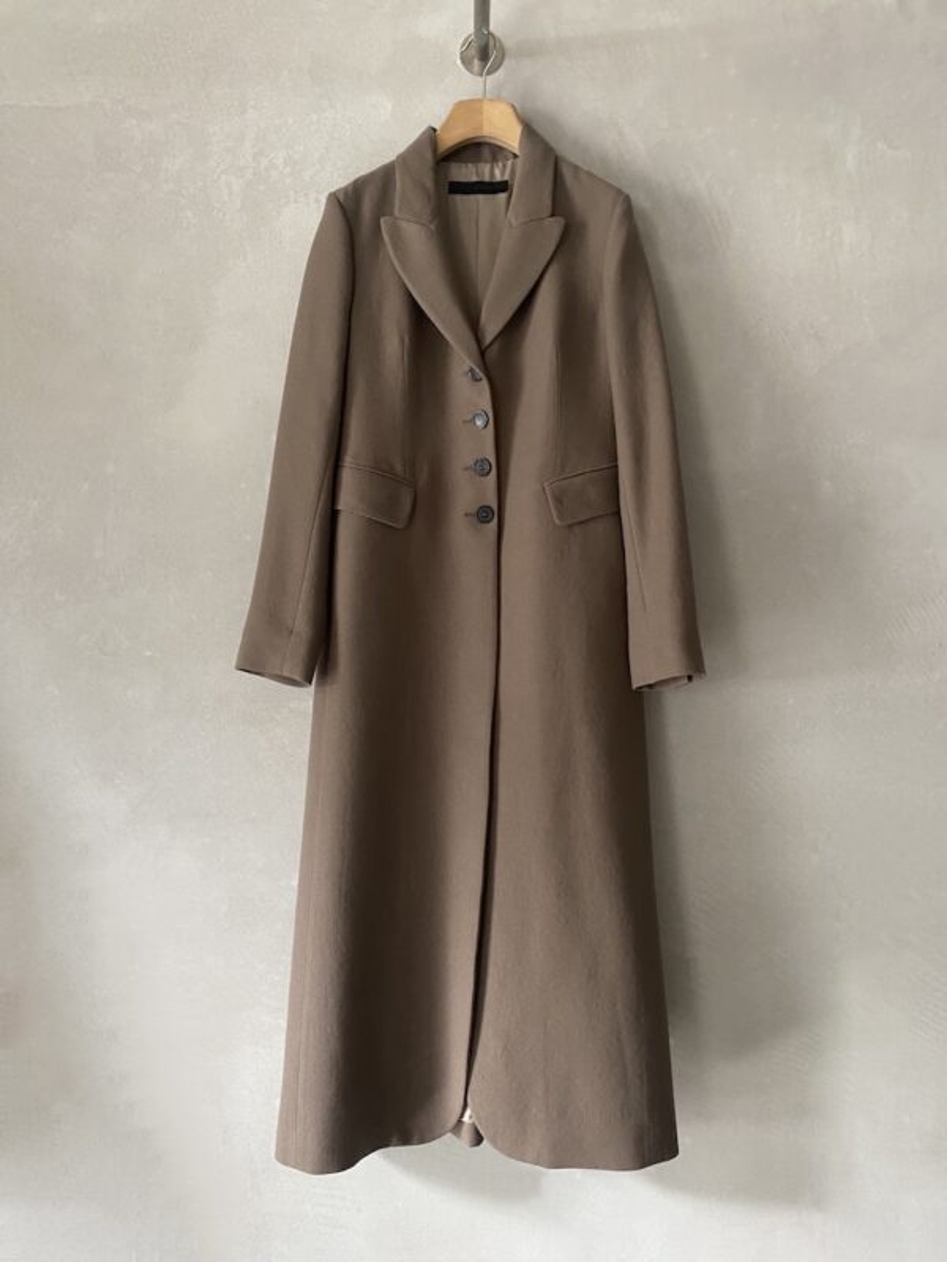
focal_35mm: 26
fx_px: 948
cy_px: 631
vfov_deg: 67.3
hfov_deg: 53.1
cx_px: 474
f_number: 1.8
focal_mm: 4.25
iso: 320
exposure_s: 1/50
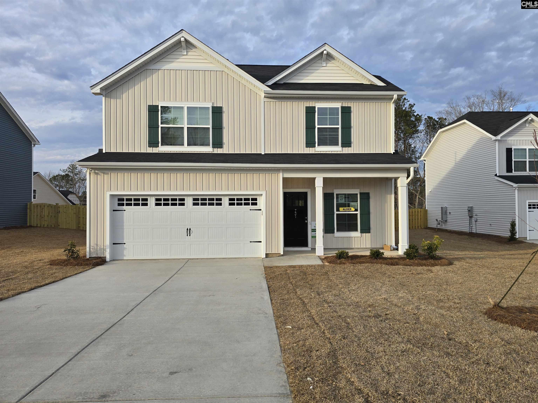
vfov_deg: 58.9
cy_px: 202
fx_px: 357
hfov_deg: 73.9
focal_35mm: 23
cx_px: 269
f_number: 1.7
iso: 12
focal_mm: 6.3
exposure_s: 1/357
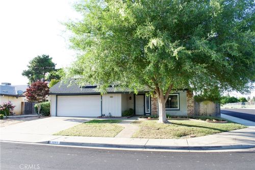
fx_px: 191
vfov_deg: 47.9
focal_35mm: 27
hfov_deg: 67.4
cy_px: 85
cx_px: 128
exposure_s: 1/13
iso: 200
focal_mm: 18
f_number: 22
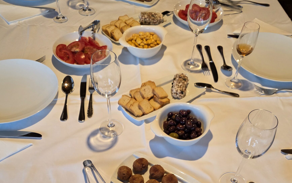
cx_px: 151
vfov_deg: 33.3
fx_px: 287
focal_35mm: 36
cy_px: 169
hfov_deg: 54.0
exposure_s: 1/120
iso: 500
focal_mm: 6.3
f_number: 1.7
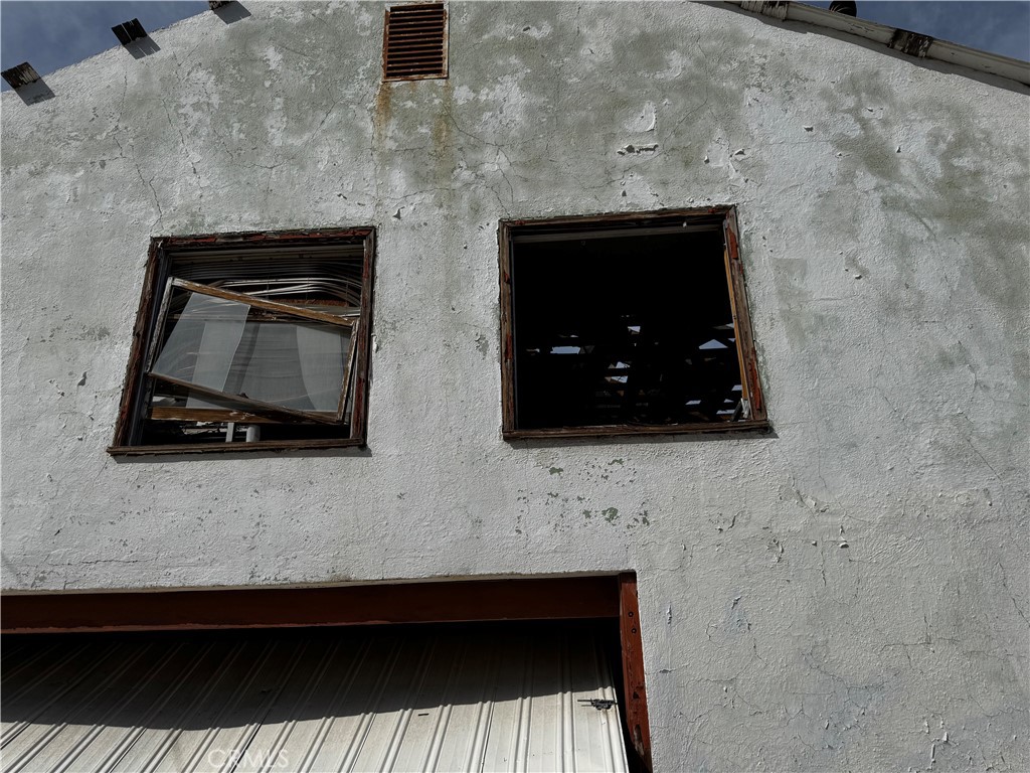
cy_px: 386
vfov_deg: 56.8
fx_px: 714
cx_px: 515
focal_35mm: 24
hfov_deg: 71.6
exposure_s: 1/12346
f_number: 1.78
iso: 80
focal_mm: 6.76
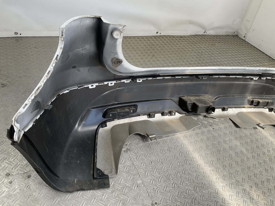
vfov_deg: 48.2
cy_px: 103
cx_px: 138
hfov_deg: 61.7
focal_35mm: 29
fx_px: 230
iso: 16
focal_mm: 3
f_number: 1.8
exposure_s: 1/208
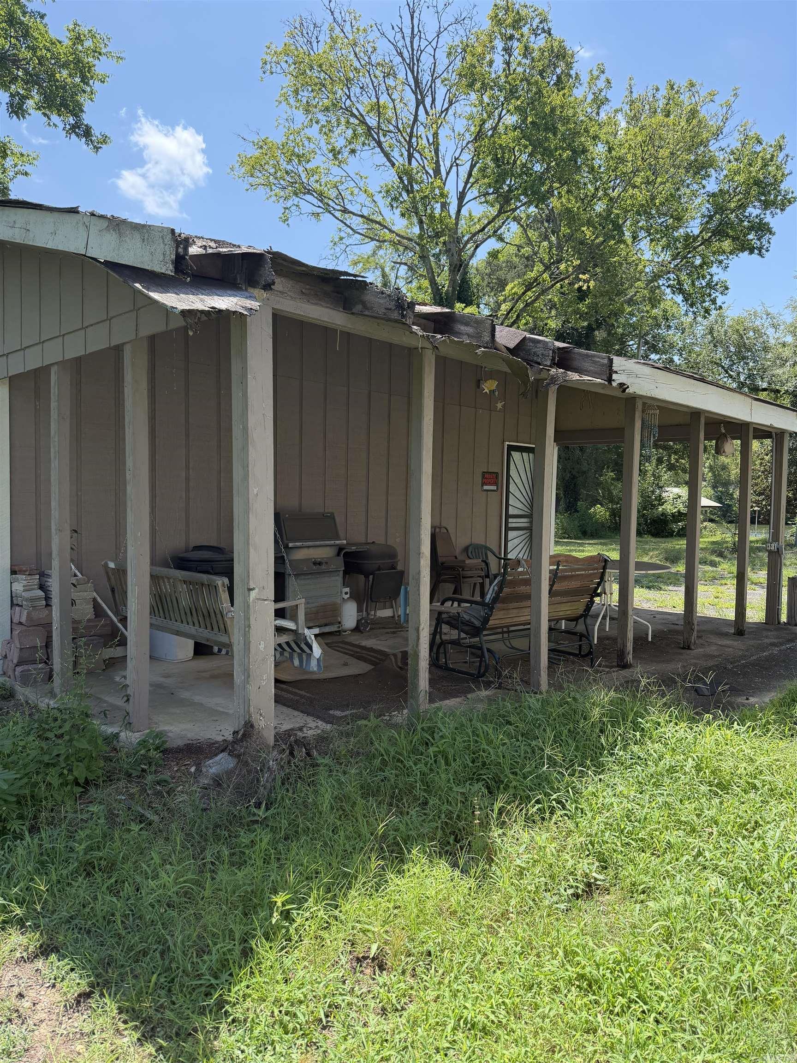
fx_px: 737
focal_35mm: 24
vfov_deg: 71.6
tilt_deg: -2.3
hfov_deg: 56.8
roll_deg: -0.5
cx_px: 398
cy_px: 532
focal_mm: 6.76
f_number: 1.78
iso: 100
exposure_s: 1/2000
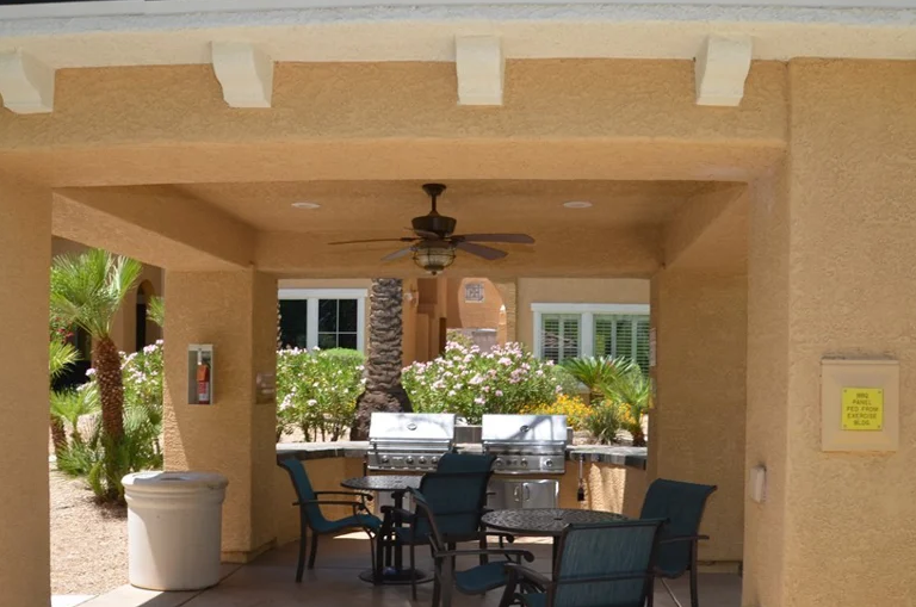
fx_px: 914
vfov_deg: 36.4
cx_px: 457
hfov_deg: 53.2
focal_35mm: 36
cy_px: 397
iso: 125
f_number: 8
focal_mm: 18
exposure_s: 1/250
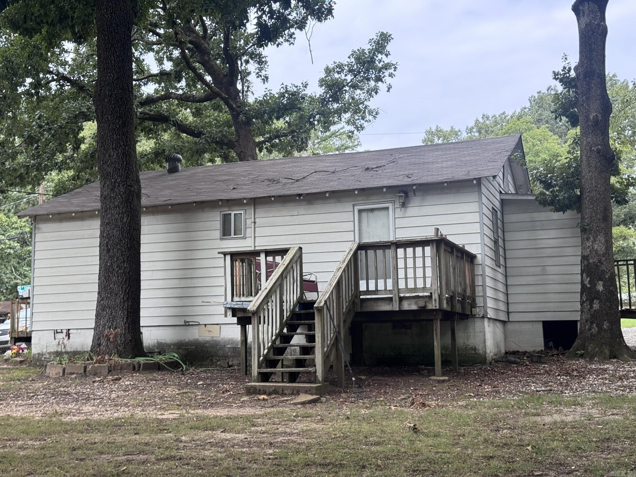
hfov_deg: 39.7
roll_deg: +1.9
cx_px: 318
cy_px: 238
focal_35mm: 48
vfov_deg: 30.3
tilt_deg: +6.3
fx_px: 882
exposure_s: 1/645
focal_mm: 6.76
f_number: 1.78
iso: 64
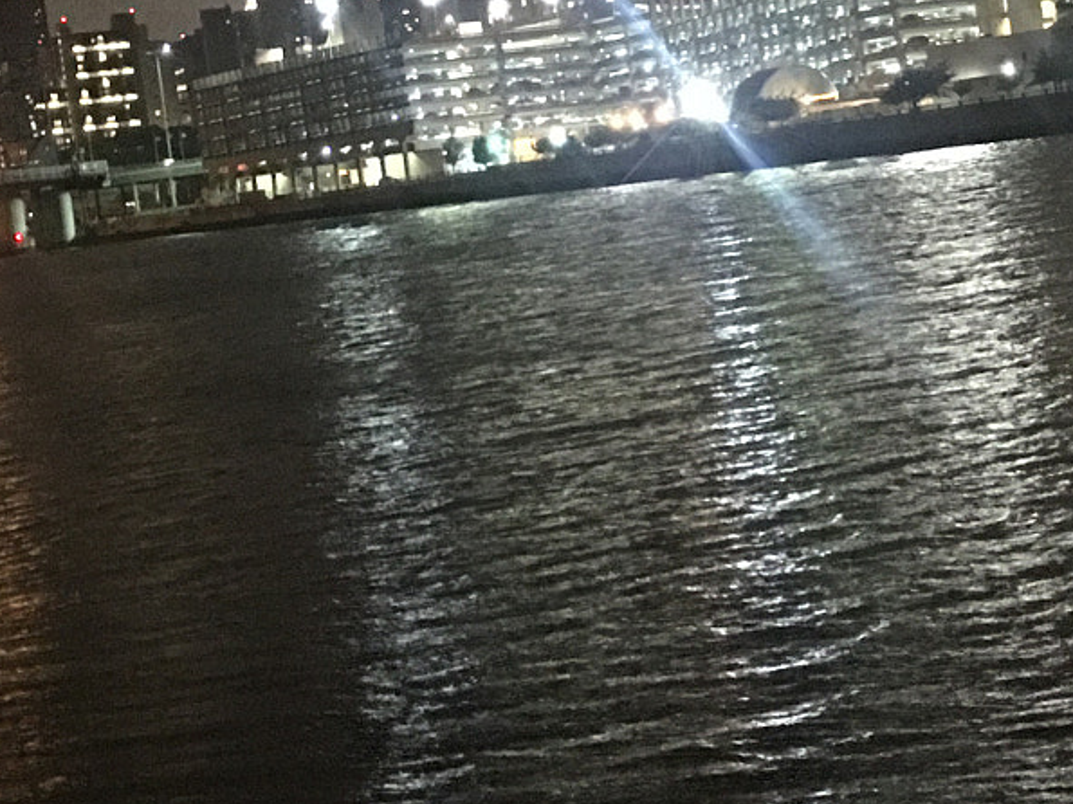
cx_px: 694
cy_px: 123
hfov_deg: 24.9
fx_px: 2417
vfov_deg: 18.7
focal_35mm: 78
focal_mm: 4.15
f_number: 2.2
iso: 400
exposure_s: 1/4
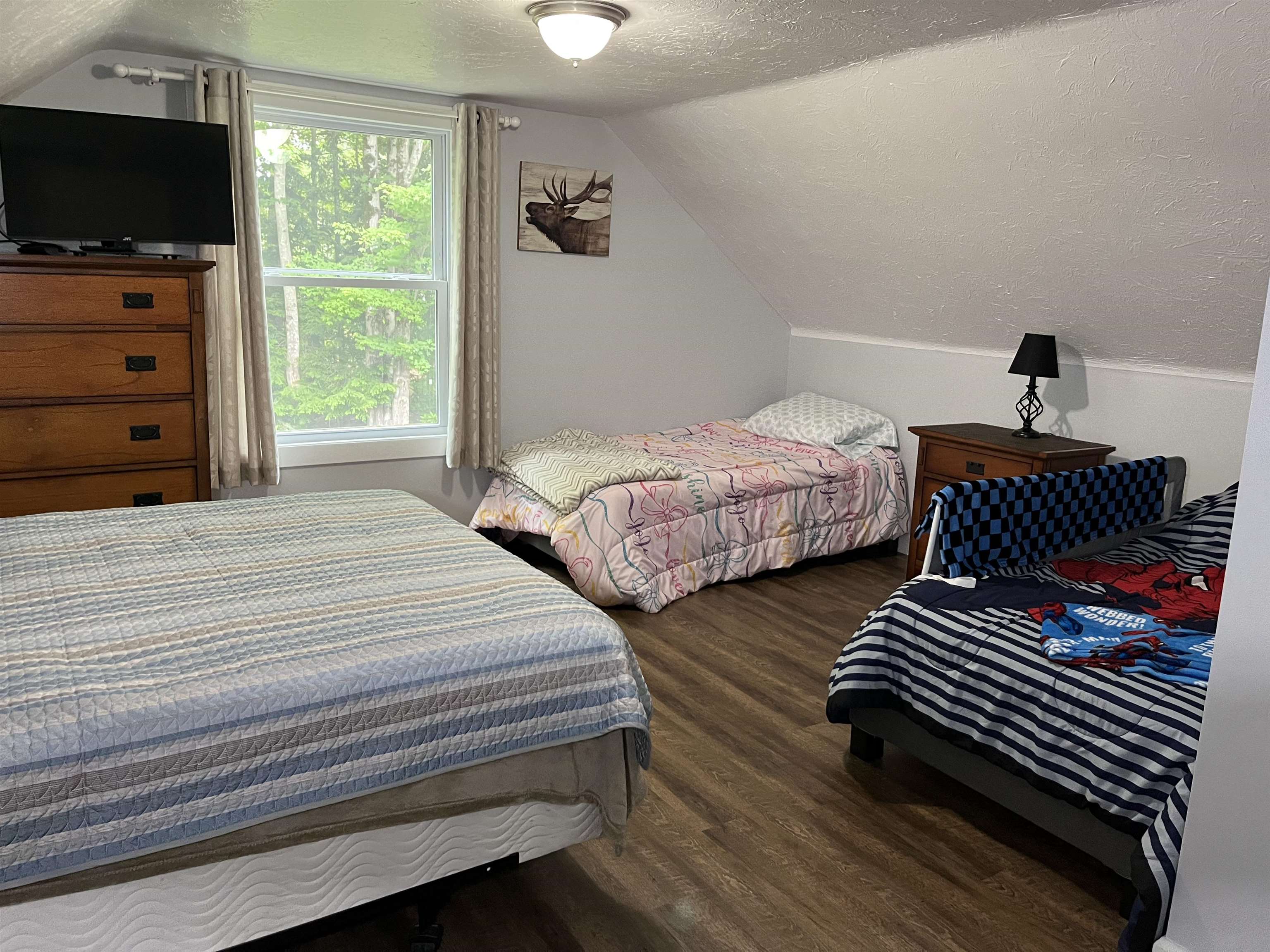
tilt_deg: -10.8
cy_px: 476
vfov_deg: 53.1
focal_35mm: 26
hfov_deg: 67.3
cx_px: 635
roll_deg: -1.7
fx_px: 954
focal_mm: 5.1
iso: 320
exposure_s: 1/60
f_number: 1.6
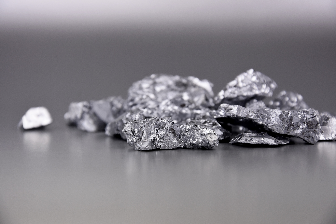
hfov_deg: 13.0
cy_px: 112
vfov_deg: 8.7
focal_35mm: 158
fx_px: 1470
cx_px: 168
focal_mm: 105
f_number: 8
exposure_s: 1/500
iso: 800
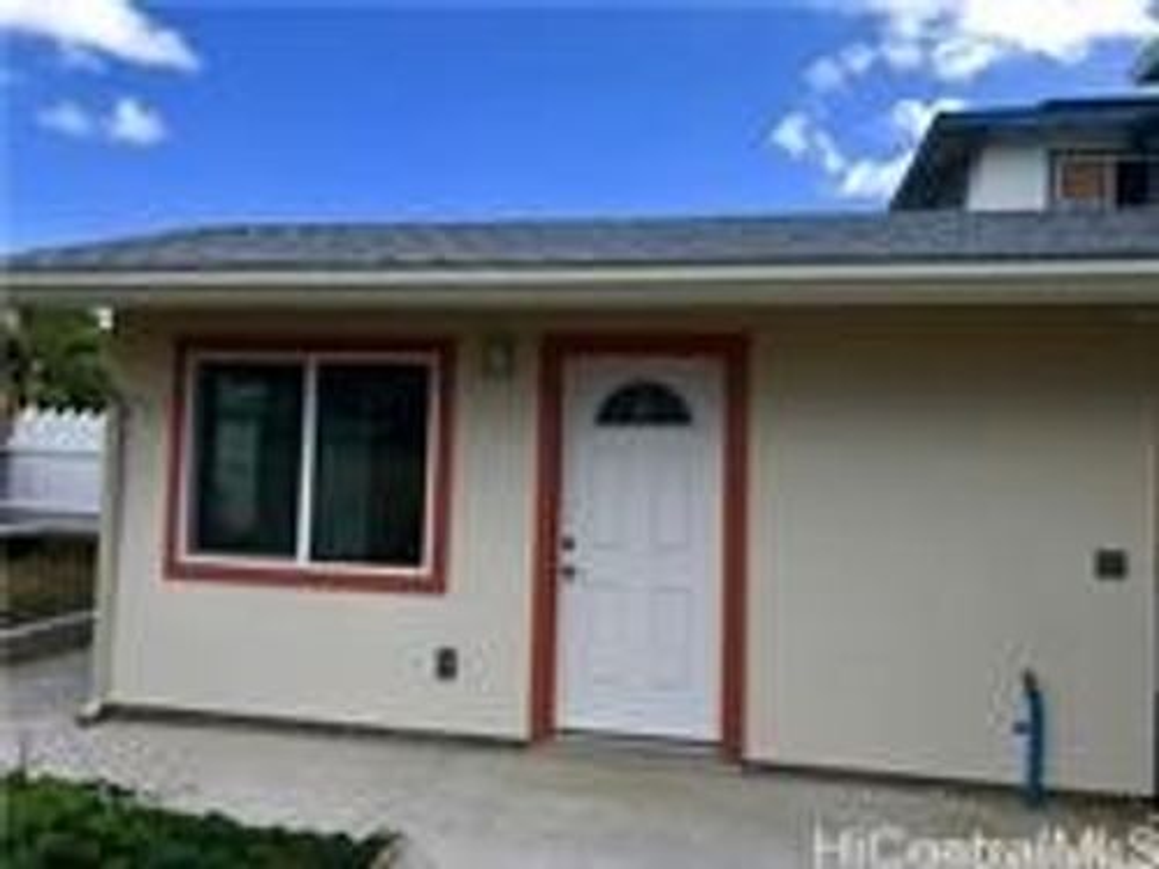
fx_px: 937
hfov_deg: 63.4
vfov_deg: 49.7
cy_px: 434
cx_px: 580
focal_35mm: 28
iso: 20
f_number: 1.8
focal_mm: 3.99
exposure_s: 1/1368
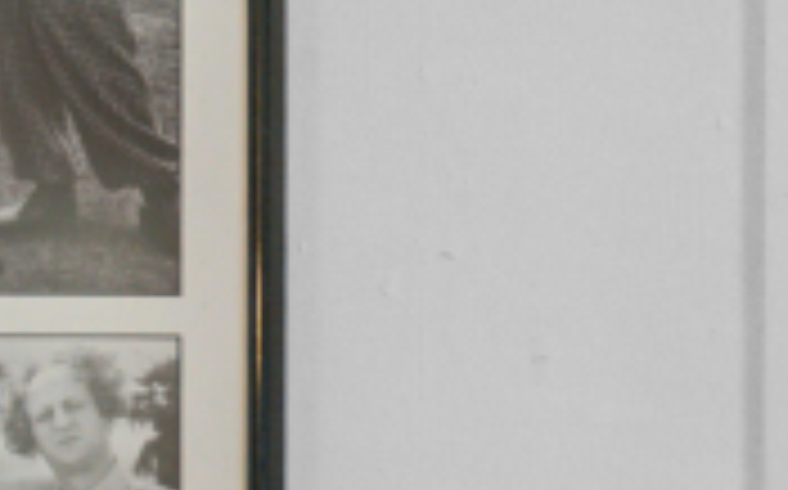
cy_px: 940
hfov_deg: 21.4
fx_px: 1549
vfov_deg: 15.1
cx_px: 1328
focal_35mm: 72
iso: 400
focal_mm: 11
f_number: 9
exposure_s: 1/4
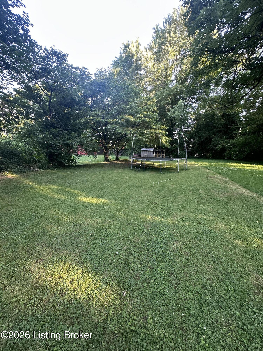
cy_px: 176
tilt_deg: -10.0
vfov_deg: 102.1
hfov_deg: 85.7
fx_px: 142
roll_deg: -4.8
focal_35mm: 14
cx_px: 132
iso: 125
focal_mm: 2.22
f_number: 2.2
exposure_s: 1/99
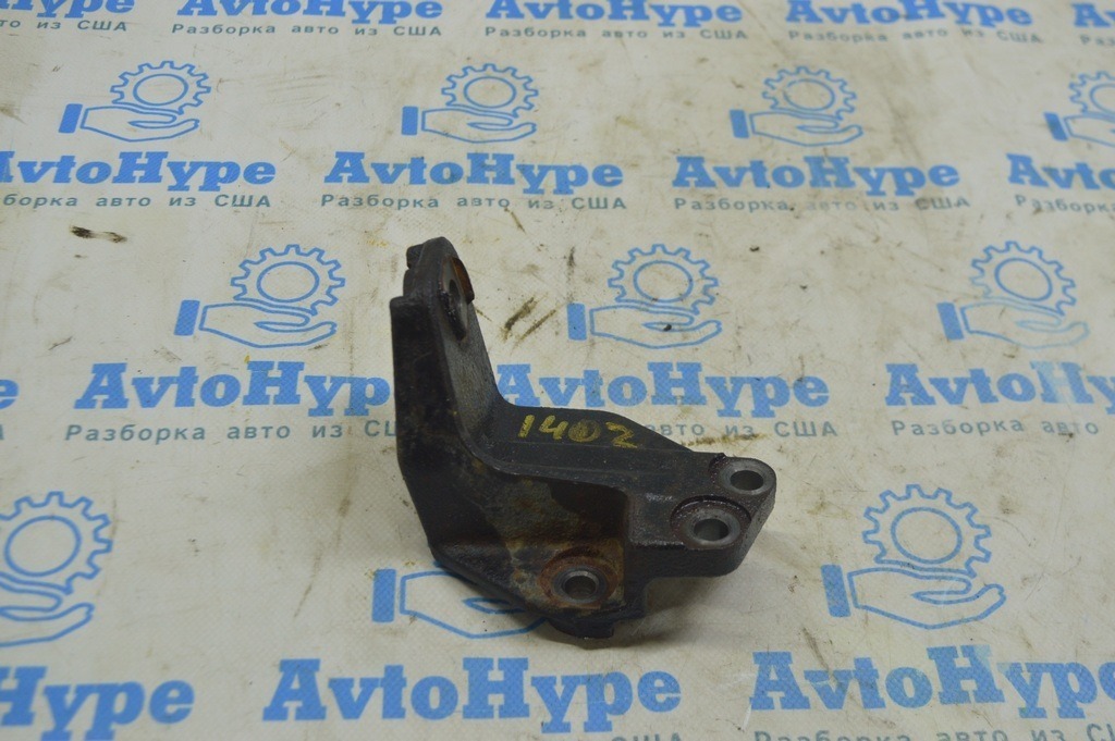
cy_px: 370
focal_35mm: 44
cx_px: 558
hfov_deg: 45.0
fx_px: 1346
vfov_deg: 30.8
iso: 400
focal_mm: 29
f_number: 5.6
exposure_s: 1/40
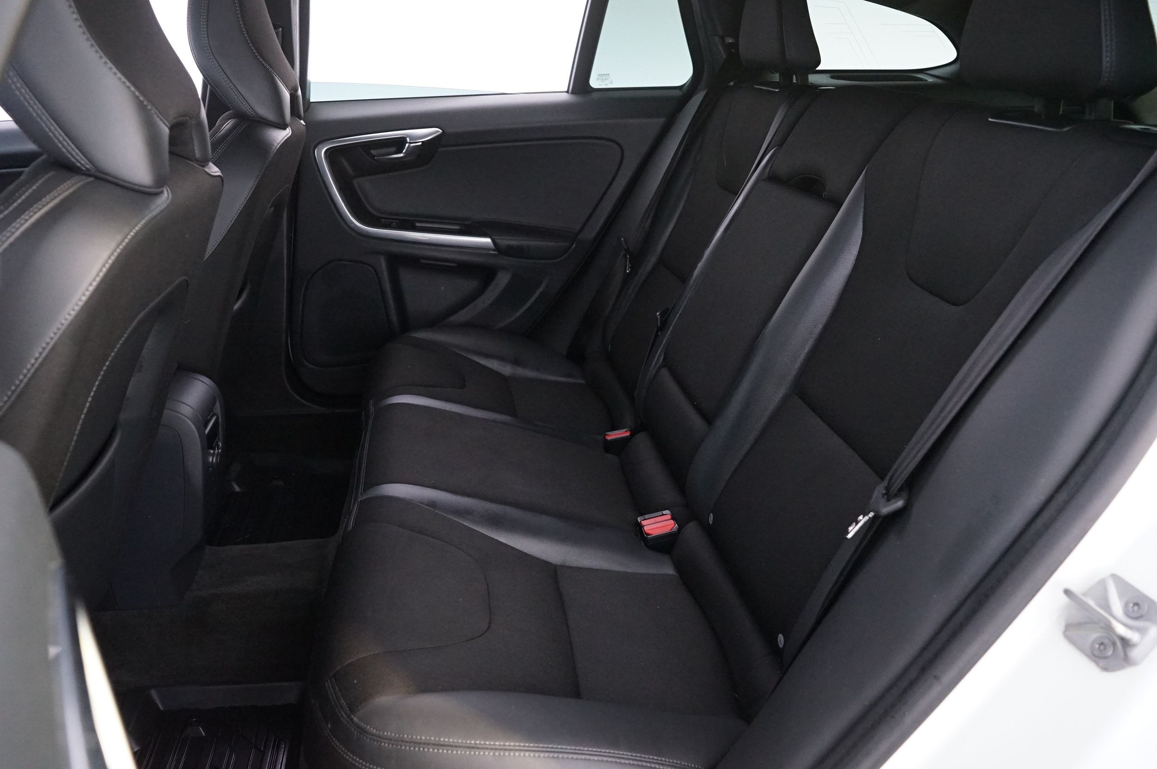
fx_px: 899
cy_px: 384
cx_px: 578
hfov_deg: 65.5
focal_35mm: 28
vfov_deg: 46.3
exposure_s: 1/10
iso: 5000
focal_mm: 28
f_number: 6.3
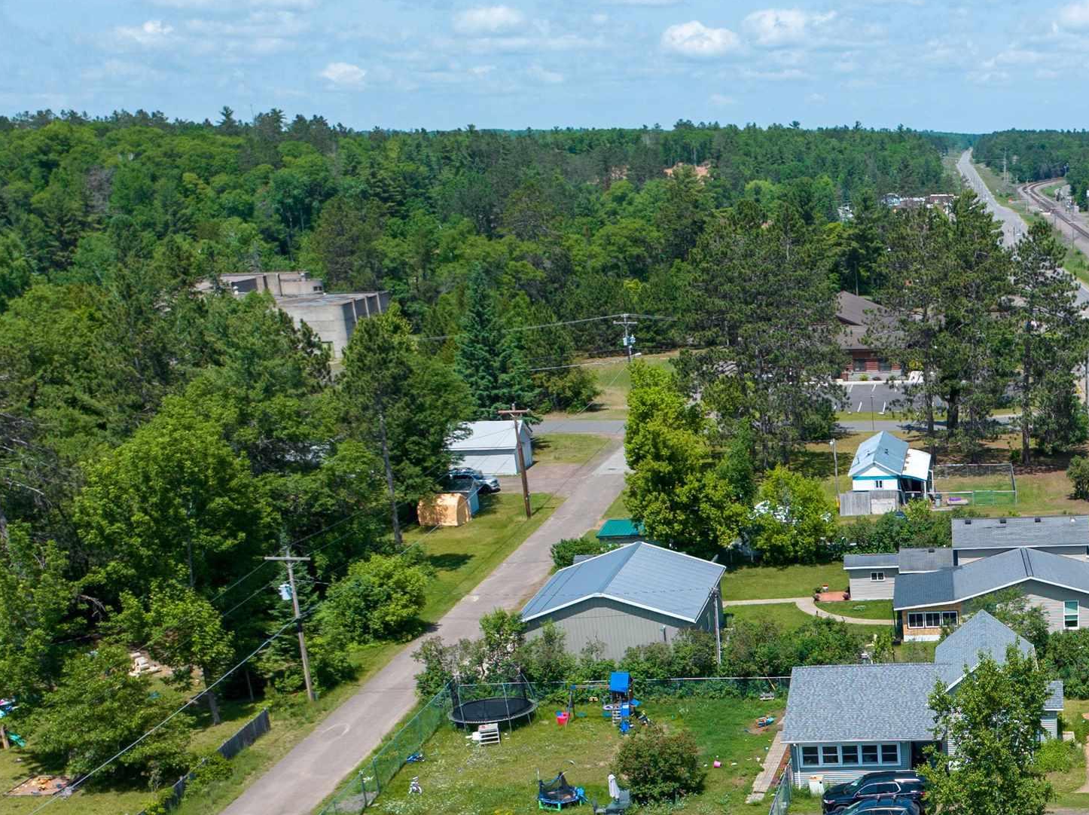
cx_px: 1069
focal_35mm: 51
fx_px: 1603
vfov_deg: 26.7
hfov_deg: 34.4
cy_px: 850
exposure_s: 1/1600
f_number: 2.8
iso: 120
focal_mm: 12.29
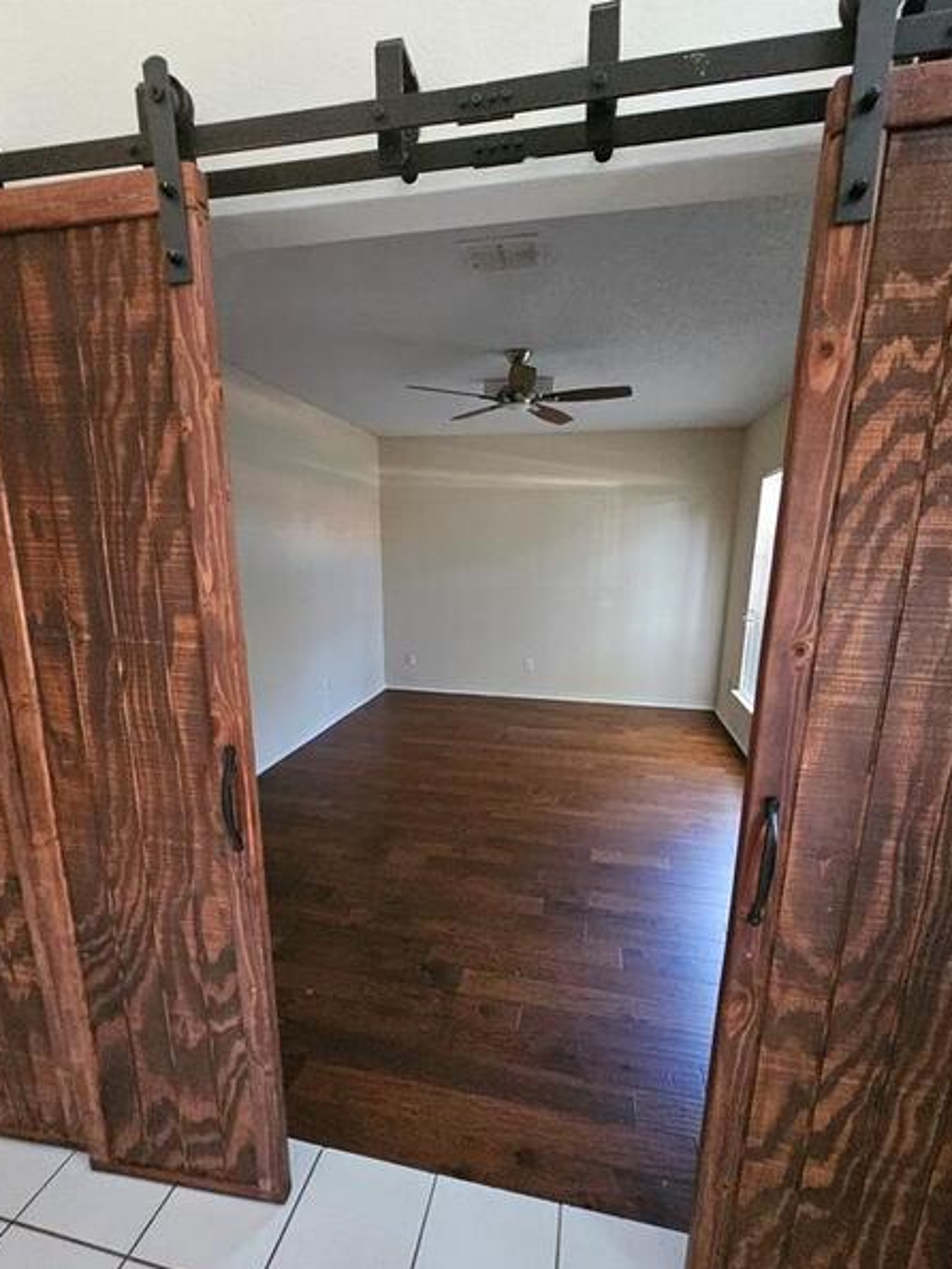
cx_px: 487
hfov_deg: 85.7
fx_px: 513
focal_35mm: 14
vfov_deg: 101.9
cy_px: 675
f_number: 2.2
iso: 1250
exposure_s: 1/24
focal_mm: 2.2
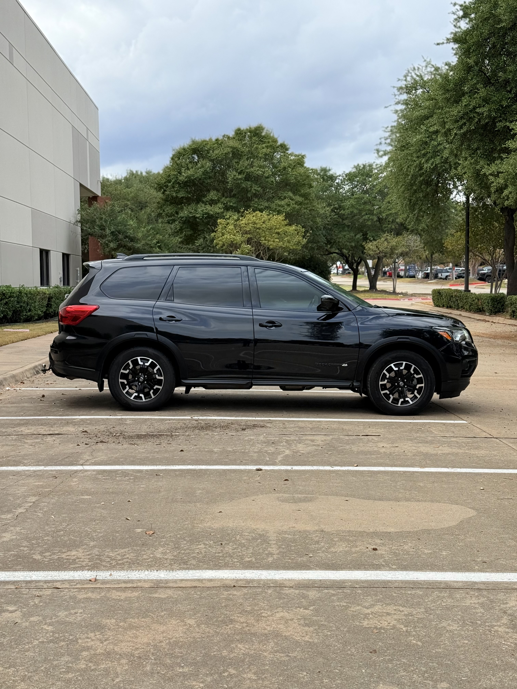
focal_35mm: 48
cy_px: 344
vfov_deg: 39.7
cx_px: 258
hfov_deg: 30.3
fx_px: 956
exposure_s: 1/3534
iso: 100
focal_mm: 6.76
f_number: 1.78
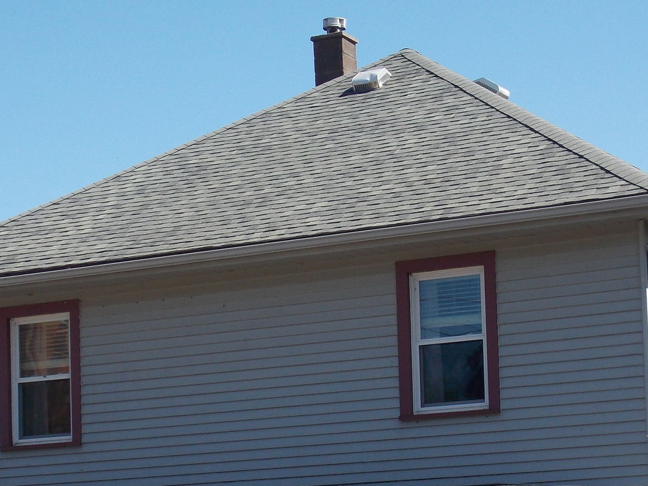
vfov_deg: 14.6
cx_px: 344
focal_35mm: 100
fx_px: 1872
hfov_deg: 19.6
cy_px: 458
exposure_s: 1/500
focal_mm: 9.3
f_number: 3.9
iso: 80
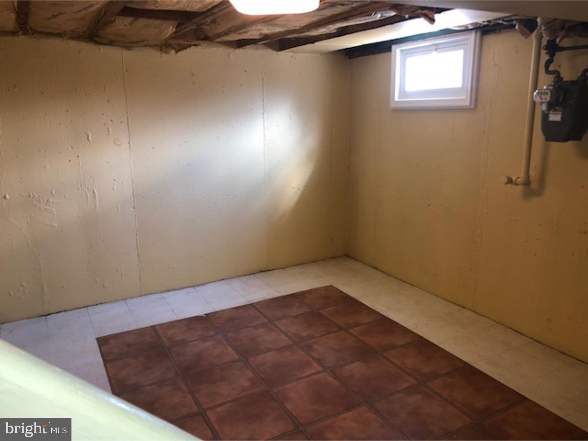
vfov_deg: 48.2
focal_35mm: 29
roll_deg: +0.1
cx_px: 294
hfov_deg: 61.7
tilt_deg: -14.1
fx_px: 493
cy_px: 220
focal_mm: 3.99
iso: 40
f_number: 1.8
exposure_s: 1/15
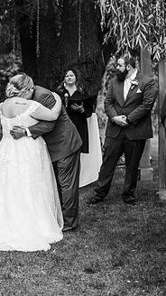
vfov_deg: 16.0
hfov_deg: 9.0
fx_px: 1051
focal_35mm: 134
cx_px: 37
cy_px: 128
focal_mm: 70
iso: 400
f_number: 2.8
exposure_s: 1/1000
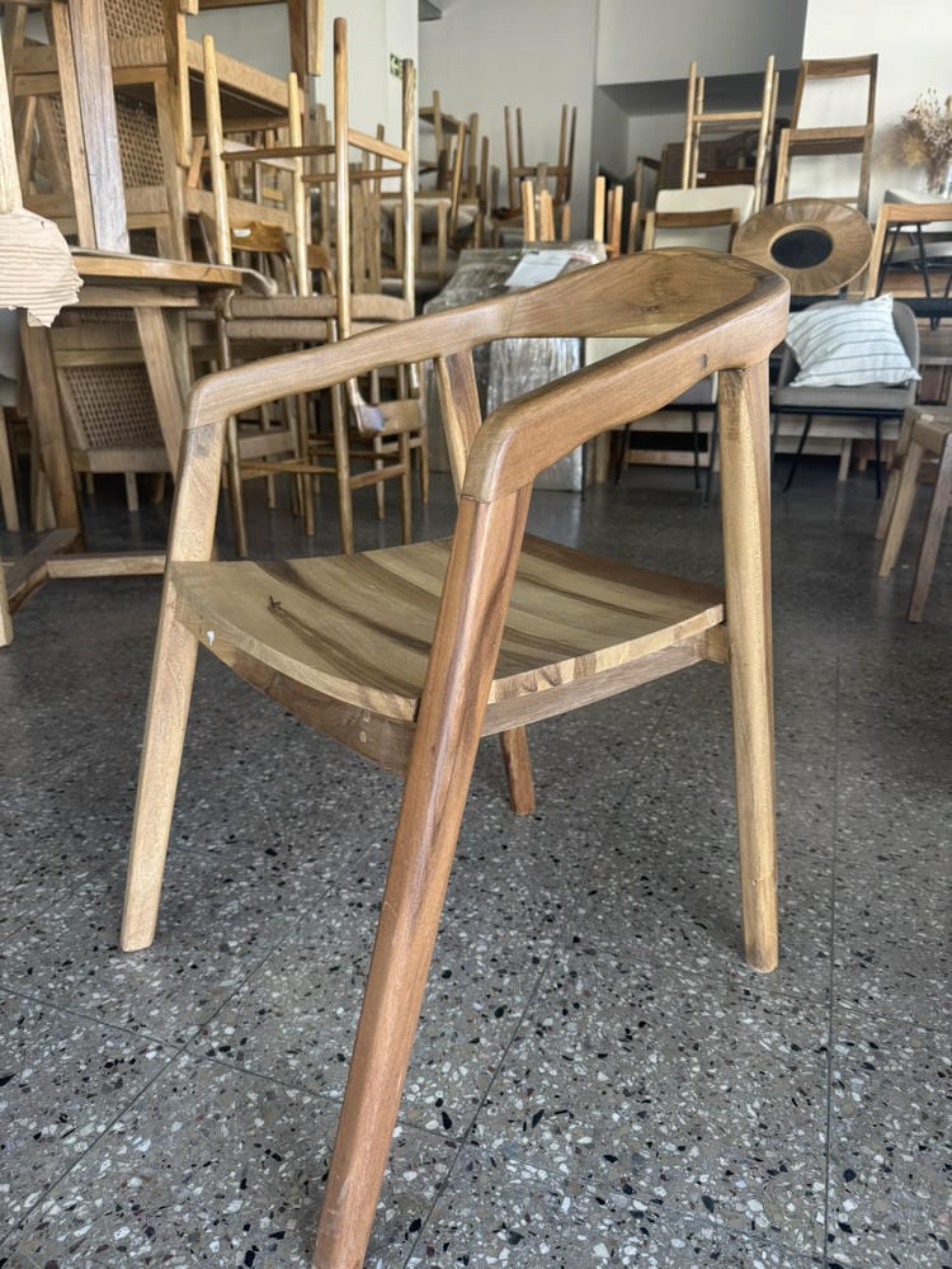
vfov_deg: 71.6
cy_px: 634
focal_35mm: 24
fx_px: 880
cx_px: 476
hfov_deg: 56.8
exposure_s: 1/121
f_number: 1.78
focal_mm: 6.76
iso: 160
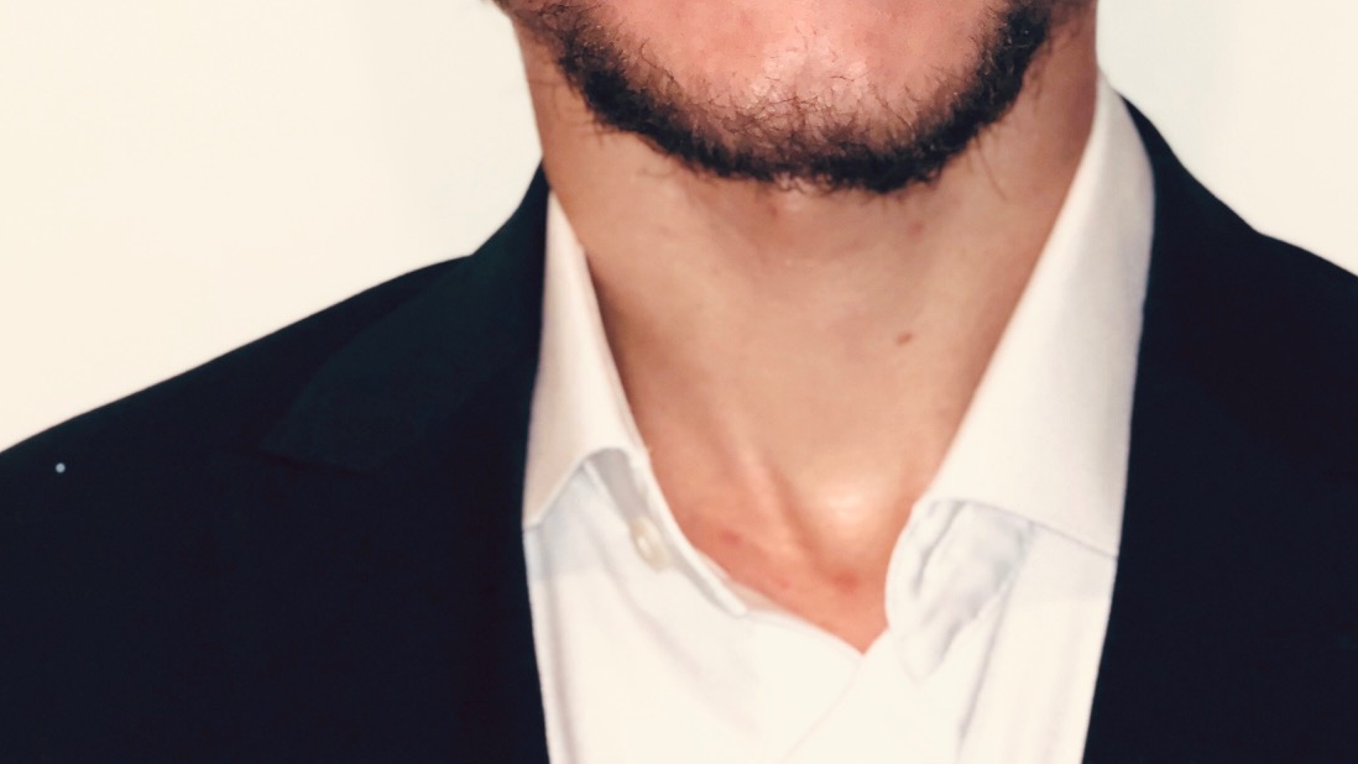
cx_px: 820
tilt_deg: -4.9
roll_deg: -0.9
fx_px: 3745
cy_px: -31
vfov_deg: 11.5
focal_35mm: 104
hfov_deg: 20.5
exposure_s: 1/30
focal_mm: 6
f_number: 2.4
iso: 100
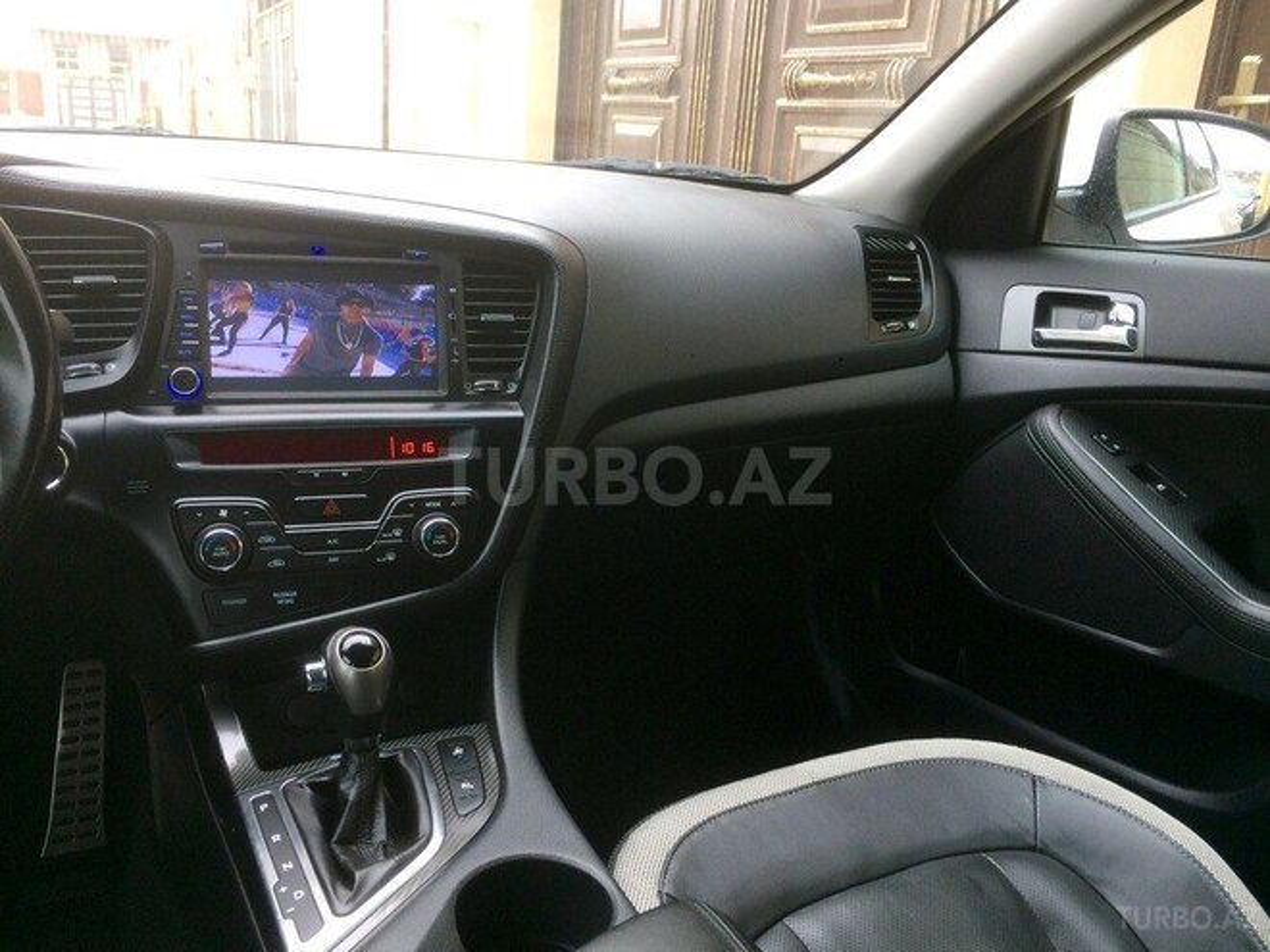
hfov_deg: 61.7
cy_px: 476
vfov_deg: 48.2
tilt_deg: -18.0
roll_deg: -5.3
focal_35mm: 29
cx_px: 635
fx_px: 1064
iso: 50
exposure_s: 1/33
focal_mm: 4.15
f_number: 2.2
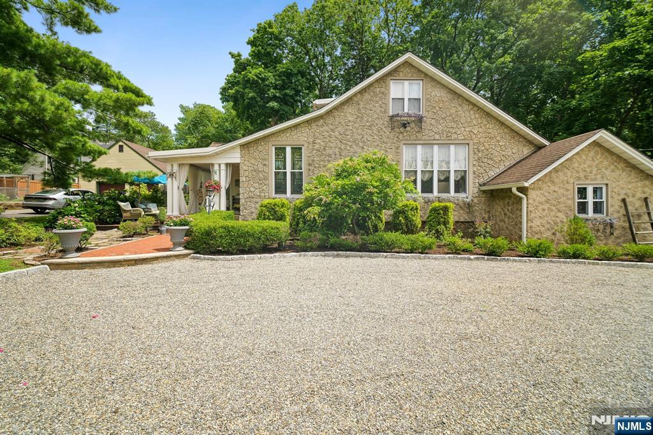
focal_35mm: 24
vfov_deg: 53.1
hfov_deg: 73.8
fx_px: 435
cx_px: 326
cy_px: 218
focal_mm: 24
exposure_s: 1/640
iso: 640
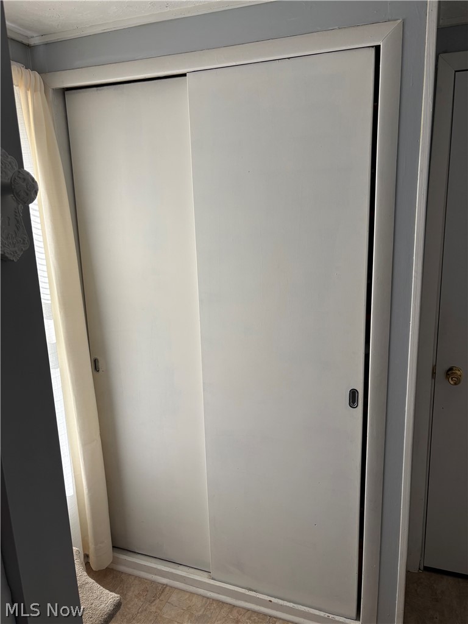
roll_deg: +1.5
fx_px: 469
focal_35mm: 26
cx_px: 234
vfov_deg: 67.3
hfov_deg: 53.1
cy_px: 312
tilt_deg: -10.8
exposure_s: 1/386
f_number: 1.6
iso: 50
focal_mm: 5.96
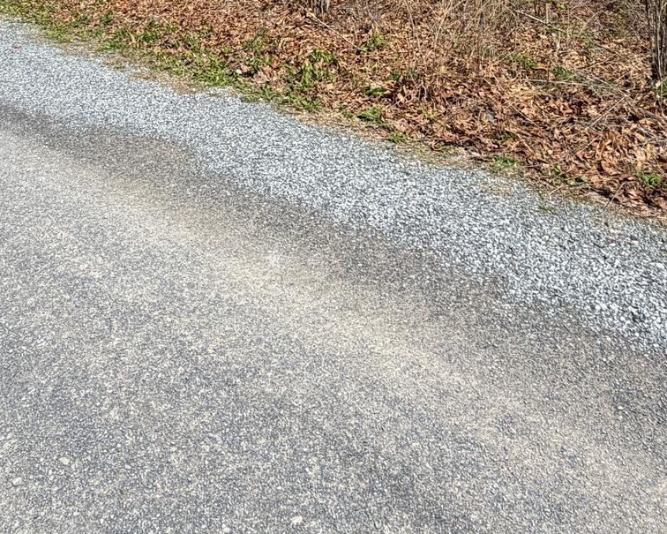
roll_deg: -0.8
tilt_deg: -1.3
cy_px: -127
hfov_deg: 48.9
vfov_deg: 32.3
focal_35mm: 37
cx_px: 279
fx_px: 730
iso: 20
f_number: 2.2
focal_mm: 2.22
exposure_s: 1/1087
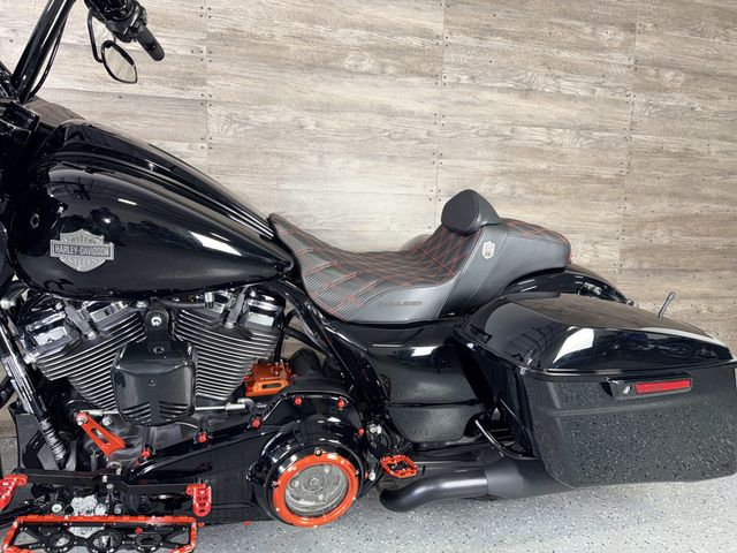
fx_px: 511
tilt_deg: -5.4
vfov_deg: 56.8
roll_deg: -1.4
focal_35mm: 24
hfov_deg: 71.6
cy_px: 276
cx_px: 368
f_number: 1.78
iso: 64
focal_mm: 6.76
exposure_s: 1/16
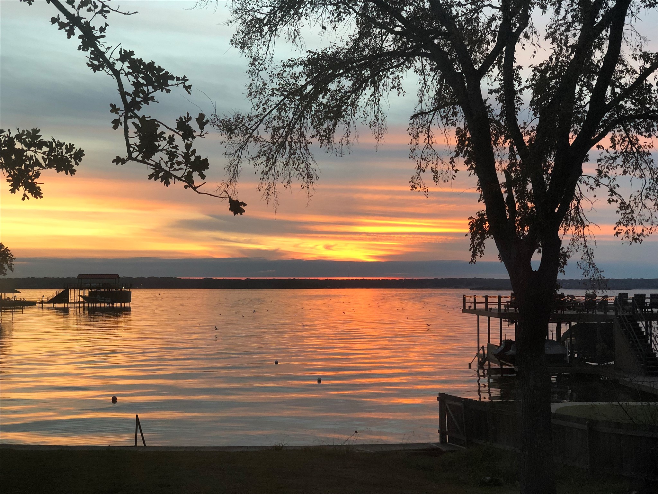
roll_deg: -0.1
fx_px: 988
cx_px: 329
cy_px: 247
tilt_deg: +2.0
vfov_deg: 28.0
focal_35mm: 52
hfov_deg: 36.8
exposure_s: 1/60
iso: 64
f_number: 2.4
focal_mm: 6
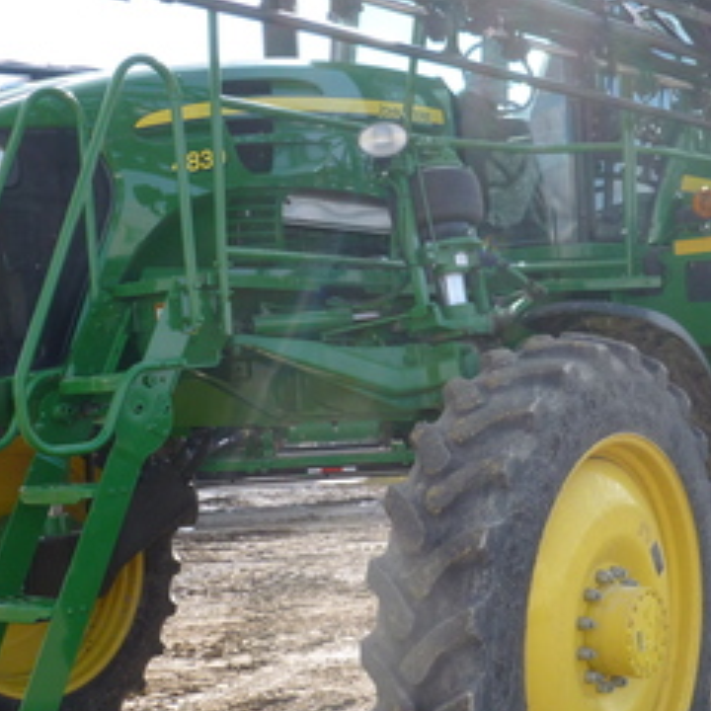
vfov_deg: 30.5
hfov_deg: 30.5
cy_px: 433
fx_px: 1301
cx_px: 433
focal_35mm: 56
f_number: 3.3
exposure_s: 1/250
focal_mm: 5
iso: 100
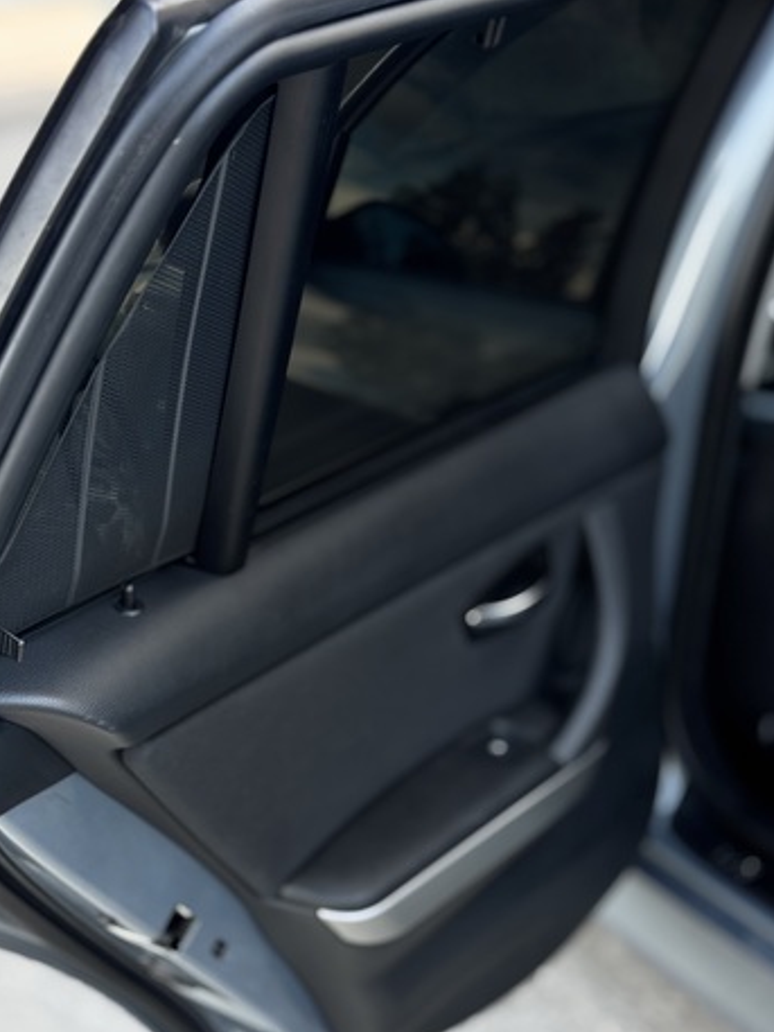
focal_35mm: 50
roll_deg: +6.2
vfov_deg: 38.2
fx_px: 1490
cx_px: 392
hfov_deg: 29.1
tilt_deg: -20.7
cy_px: 531
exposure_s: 1/287
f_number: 1.78
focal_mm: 6.76
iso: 64
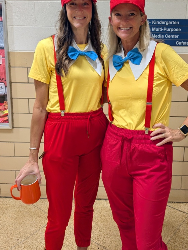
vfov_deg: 49.5
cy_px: 88
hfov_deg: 38.6
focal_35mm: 37
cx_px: 104
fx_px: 268
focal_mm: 4.38
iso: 215
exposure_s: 1/121
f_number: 1.73
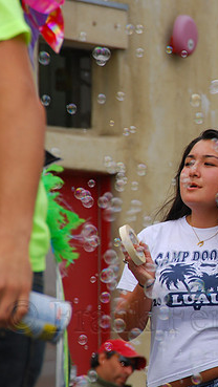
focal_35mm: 494
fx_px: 5068
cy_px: 187
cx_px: 284
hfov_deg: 2.5
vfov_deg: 4.4
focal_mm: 200
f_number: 9.5
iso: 200
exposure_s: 1/180
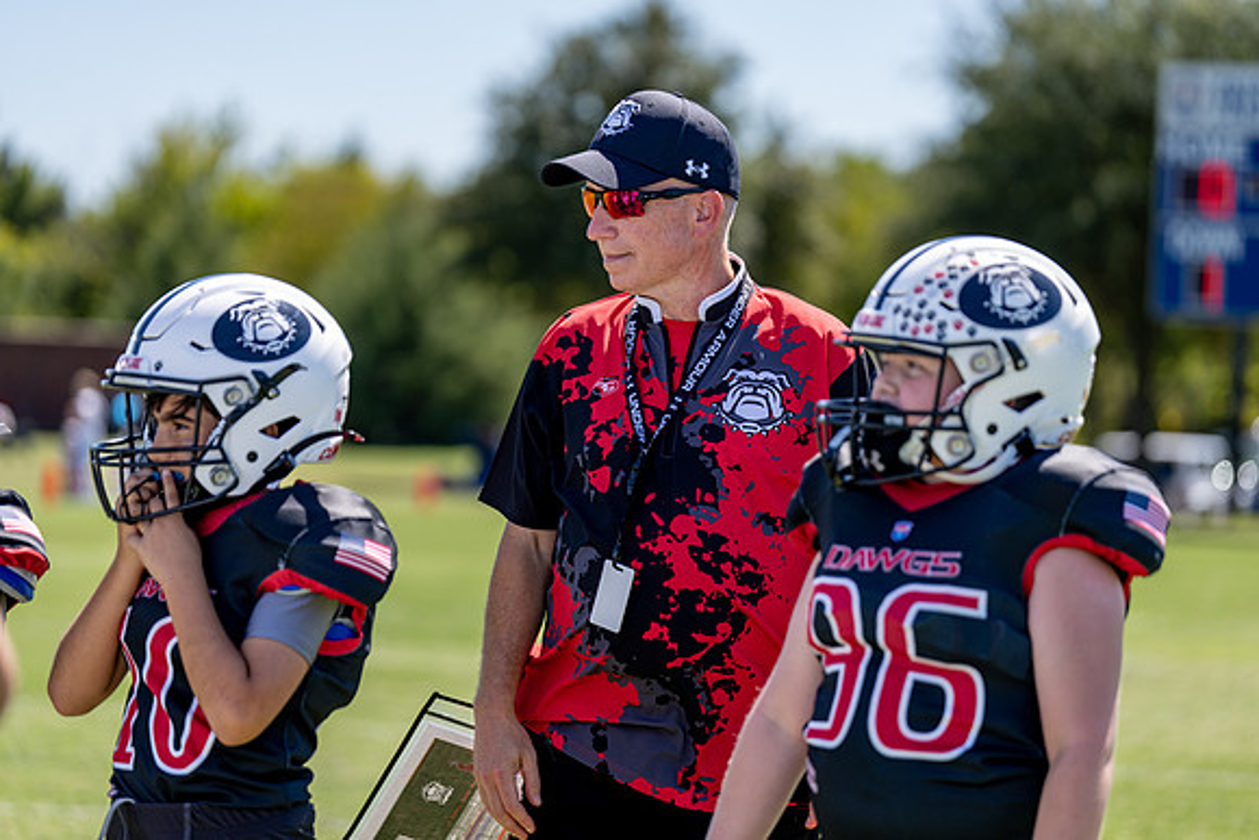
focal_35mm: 130
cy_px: 420
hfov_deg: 15.7
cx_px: 630
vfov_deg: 10.5
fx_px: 4555
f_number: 2.8
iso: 100
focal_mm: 128
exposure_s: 1/1000
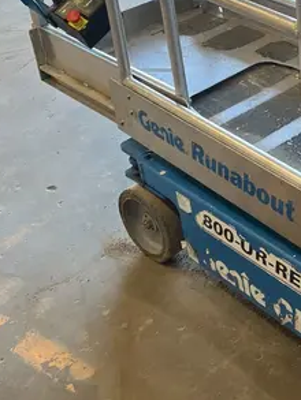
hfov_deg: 21.1
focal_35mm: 65
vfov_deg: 28.7
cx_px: 361
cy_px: 44
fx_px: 753
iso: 64
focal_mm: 5.1
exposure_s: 1/60
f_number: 1.6
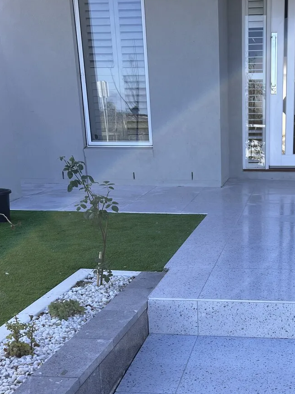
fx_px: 546
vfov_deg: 38.5
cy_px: 301
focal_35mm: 48
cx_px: 245
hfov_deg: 29.4
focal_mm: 5.7
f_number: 1.5
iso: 50
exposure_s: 1/1326
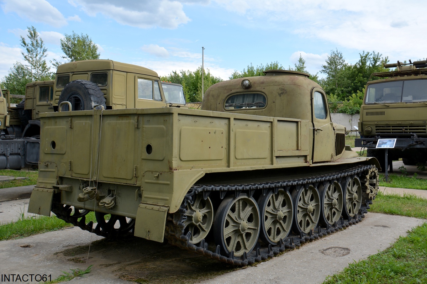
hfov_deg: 49.6
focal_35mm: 39
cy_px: 142
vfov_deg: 34.2
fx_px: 462
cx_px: 214
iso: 140
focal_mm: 26
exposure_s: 1/250
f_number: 8
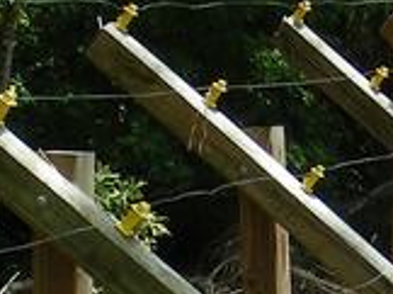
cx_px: 118
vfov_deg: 6.6
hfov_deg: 9.0
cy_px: 530
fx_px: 2483
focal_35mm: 219
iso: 50
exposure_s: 1/152
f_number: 4
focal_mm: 6.3
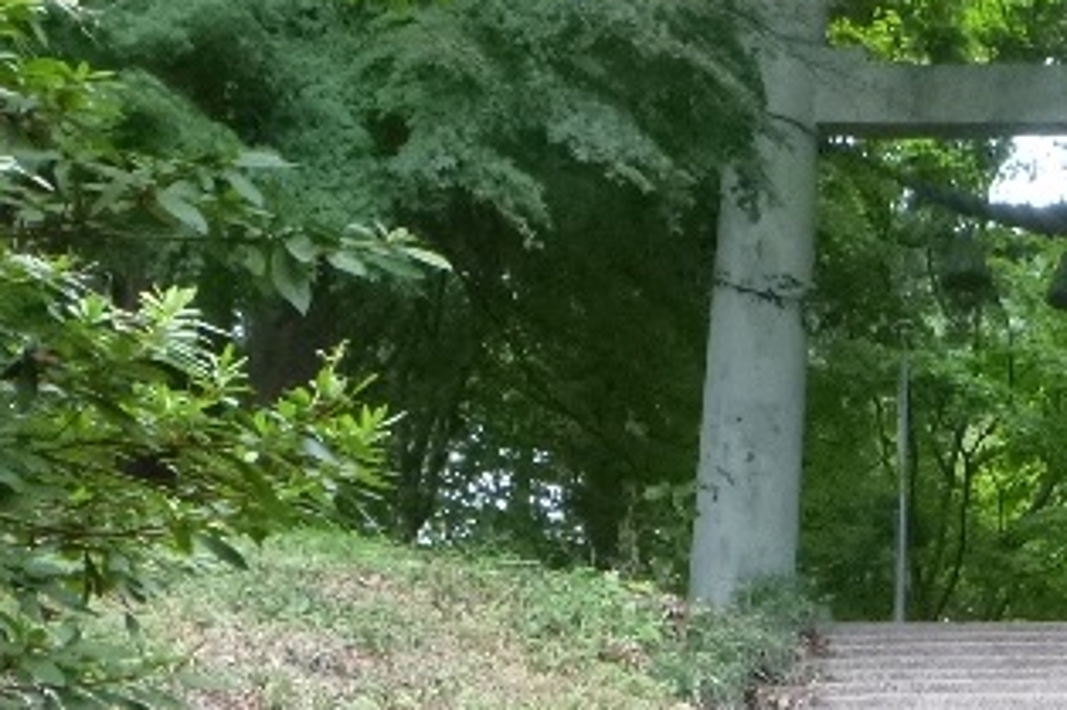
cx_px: 1050
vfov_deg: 12.0
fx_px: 3318
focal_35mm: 112
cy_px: 819
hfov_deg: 17.9
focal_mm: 5.9
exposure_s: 1/60
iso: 320
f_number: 4.3
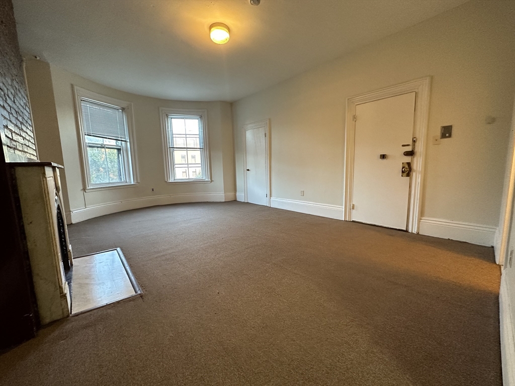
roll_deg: +1.6
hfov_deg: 102.1
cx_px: 258
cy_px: 193
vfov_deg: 85.7
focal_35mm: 14
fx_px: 208
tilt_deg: -7.7
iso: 400
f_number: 2.2
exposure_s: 1/60
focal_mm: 2.22
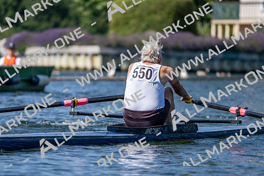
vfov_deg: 4.0
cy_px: 88
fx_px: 2523
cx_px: 132
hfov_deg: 6.0
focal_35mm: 344
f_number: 6.3
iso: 250
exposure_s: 1/1600
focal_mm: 344
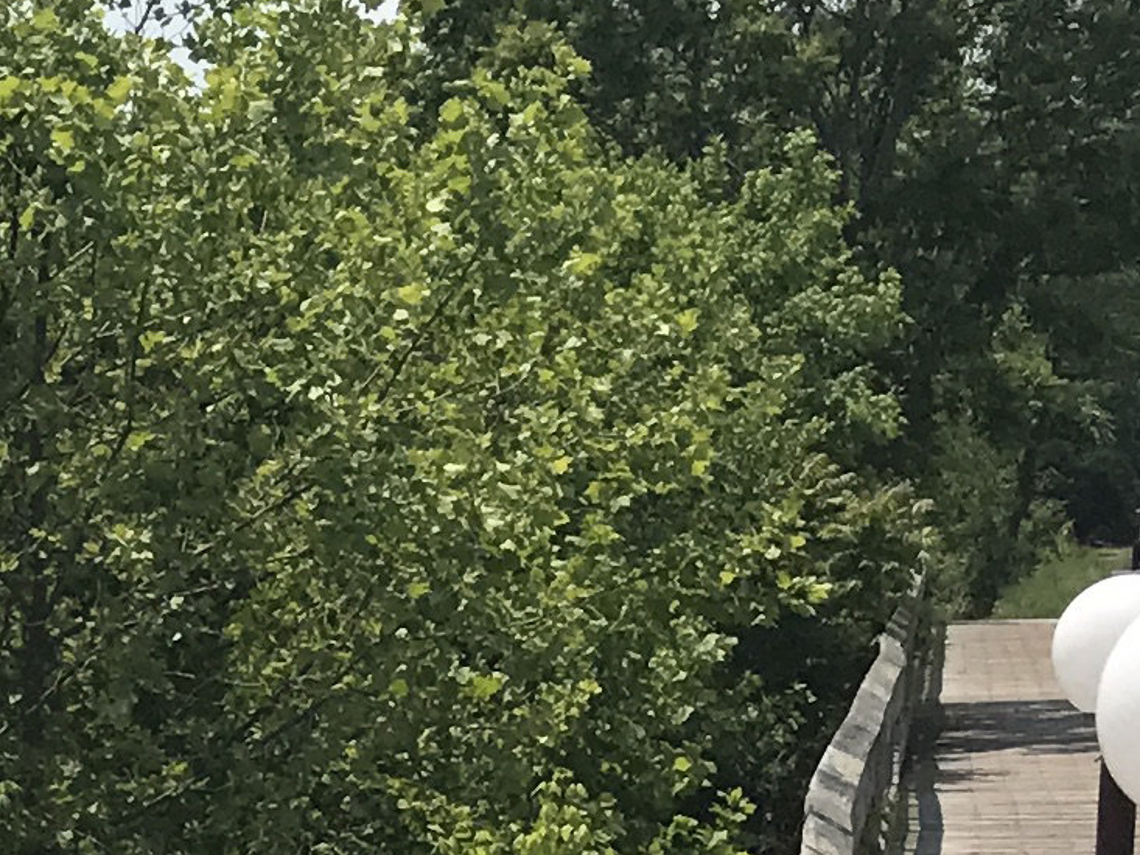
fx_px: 5072
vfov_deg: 9.0
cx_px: -821
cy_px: 1730
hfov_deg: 11.9
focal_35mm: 154
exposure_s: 1/3831
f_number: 1.8
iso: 20
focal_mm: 3.99
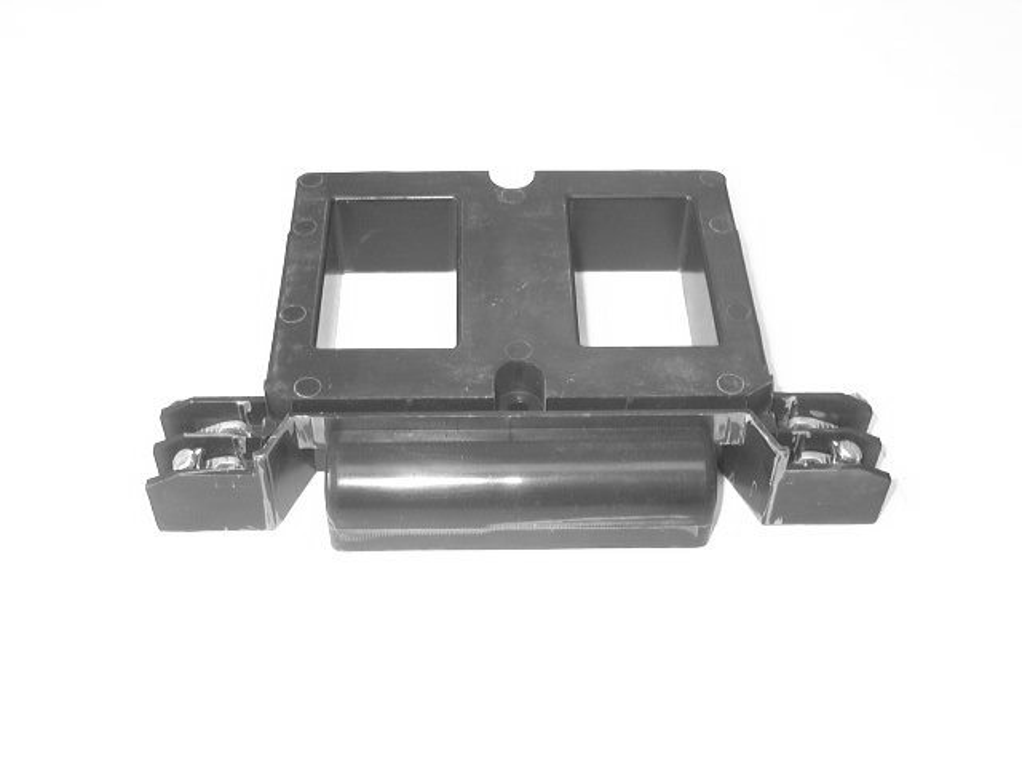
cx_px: 511
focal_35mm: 43
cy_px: 384
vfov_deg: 33.6
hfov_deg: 43.9
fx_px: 1270
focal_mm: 6.59
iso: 100
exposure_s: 1/64.1
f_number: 3.07
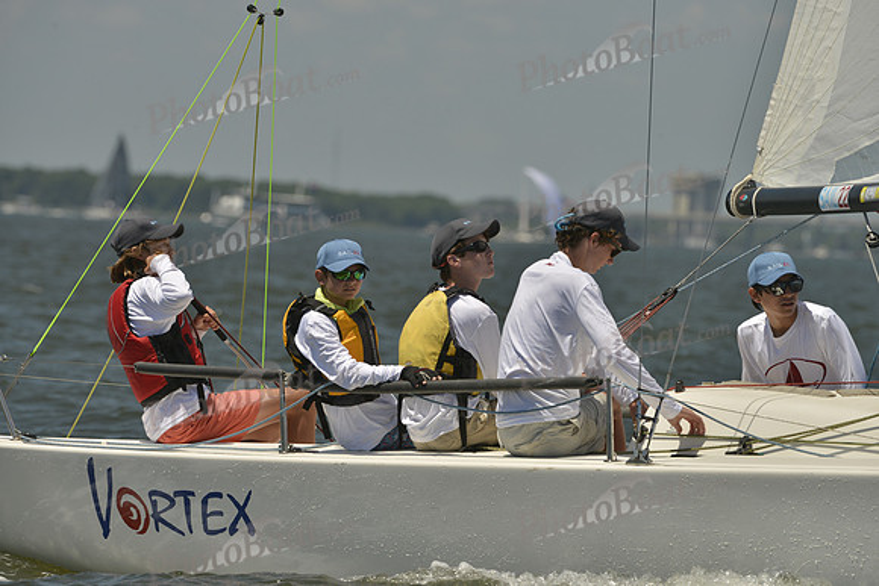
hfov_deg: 5.2
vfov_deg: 3.4
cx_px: 440
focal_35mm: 400
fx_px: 9768
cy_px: 293
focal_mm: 400
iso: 280
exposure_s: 1/1250
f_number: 11
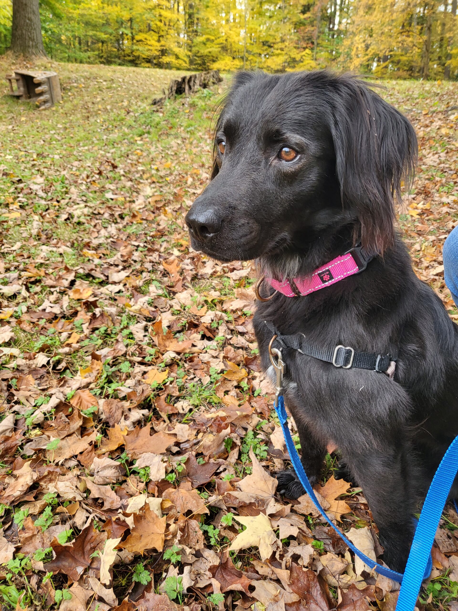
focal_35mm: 26
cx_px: 229
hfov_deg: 53.1
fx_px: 459
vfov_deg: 67.3
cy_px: 306
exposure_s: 1/120
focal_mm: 4.25
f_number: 1.8
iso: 64
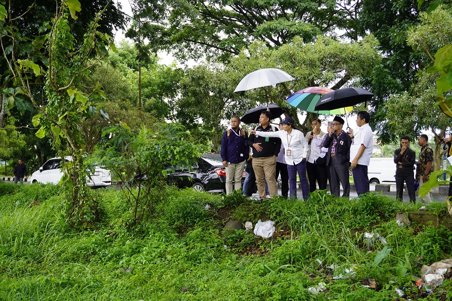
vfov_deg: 33.0
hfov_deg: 47.9
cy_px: 150
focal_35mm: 40
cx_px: 226
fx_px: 508
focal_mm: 27
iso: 100
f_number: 4.5
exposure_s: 1/60
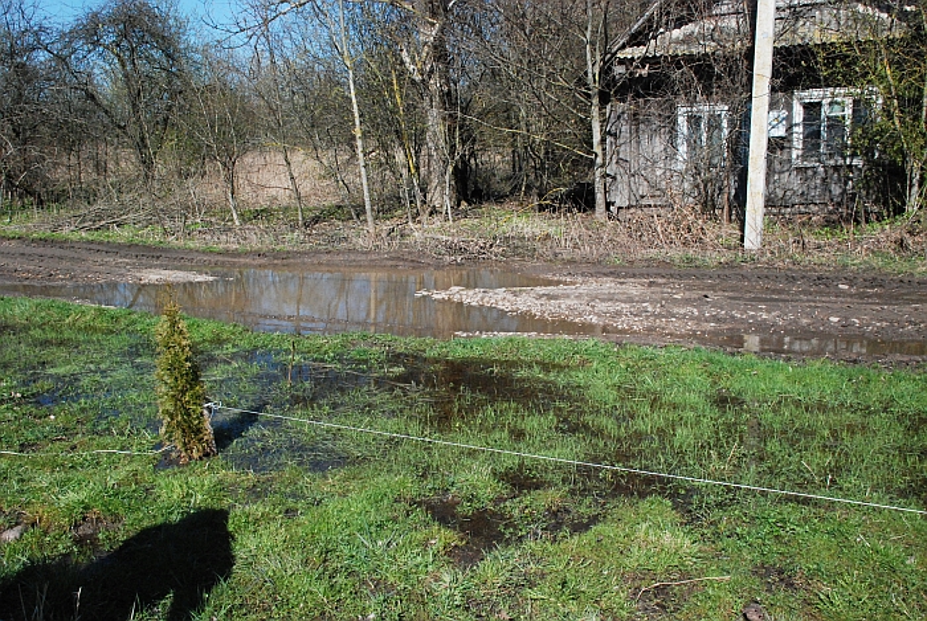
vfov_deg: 40.1
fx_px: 851
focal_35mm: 33
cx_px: 464
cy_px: 310
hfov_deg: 57.2
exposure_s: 1/800
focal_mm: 22
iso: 1600
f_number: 14
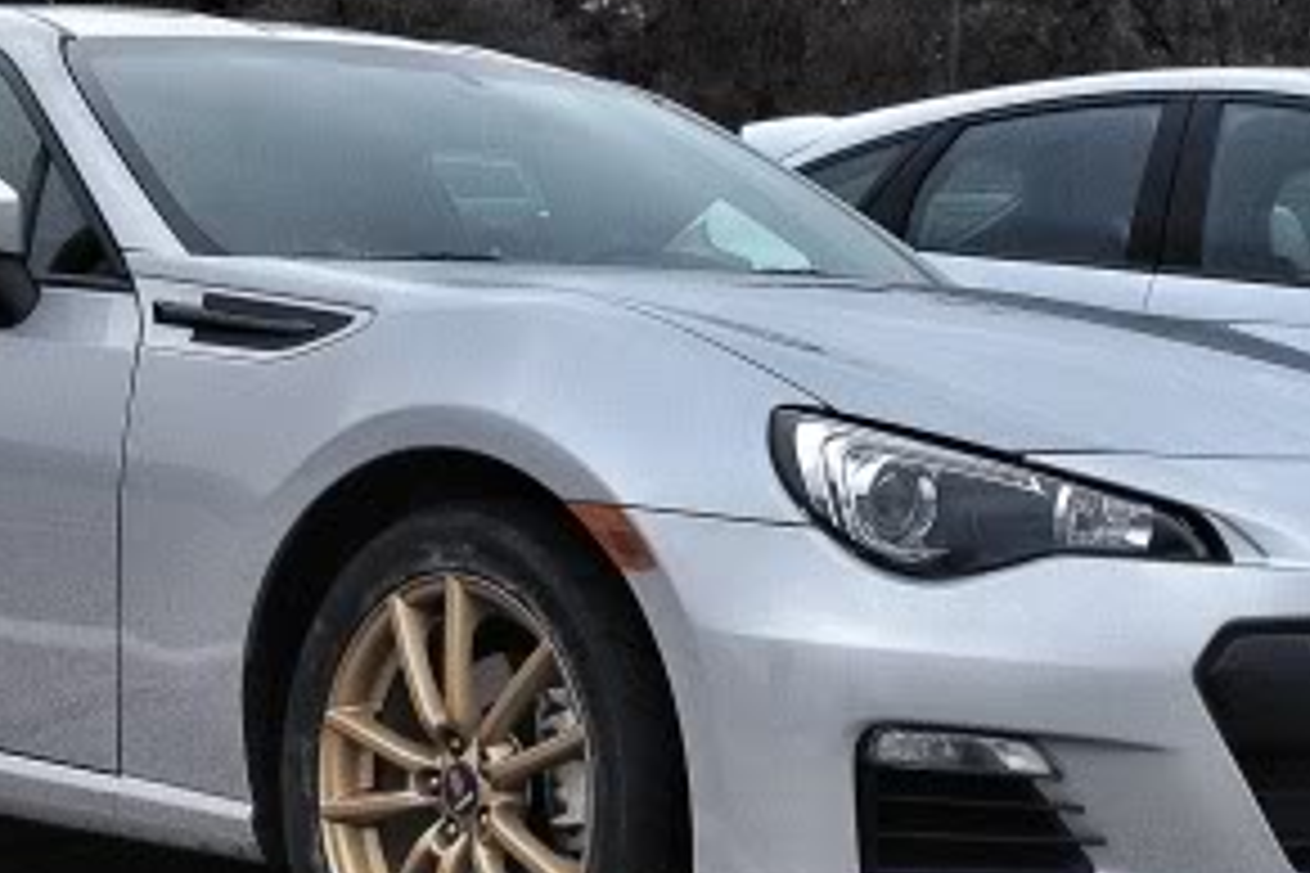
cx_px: 914
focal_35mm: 100
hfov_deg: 20.3
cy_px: 414
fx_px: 3639
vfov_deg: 13.7
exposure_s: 1/581
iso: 50
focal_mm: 4.3
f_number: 2.4
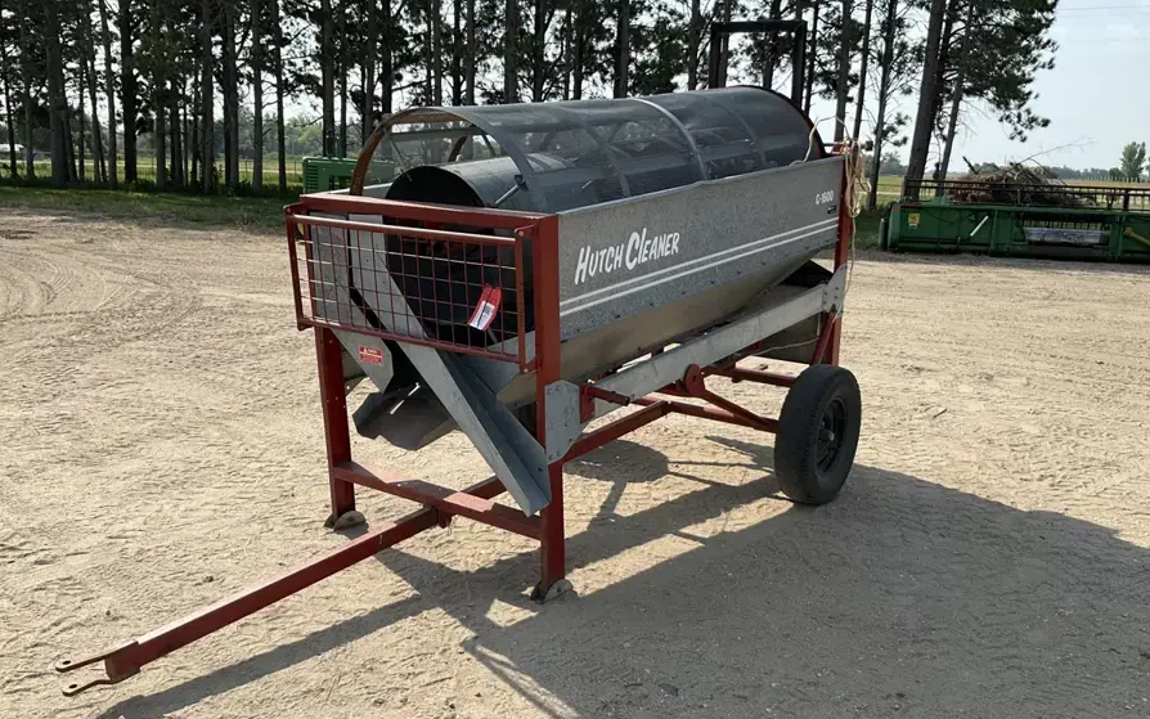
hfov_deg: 58.1
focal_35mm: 33
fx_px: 1034
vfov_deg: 38.2
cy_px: 426
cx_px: 570
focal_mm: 3
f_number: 1.8
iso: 25
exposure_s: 1/1342
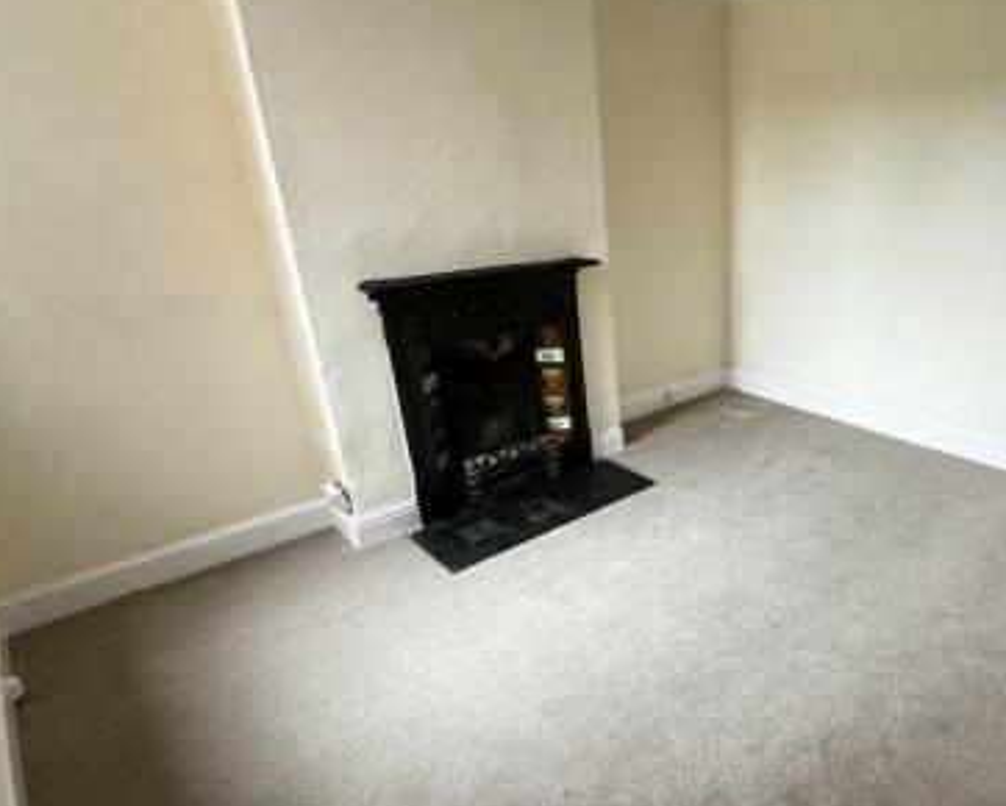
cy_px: 413
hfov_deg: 70.1
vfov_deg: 63.2
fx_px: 655
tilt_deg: -20.4
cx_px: 752
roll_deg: -0.8
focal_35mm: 22
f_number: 2.2
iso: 320
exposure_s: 1/97
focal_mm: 2.22
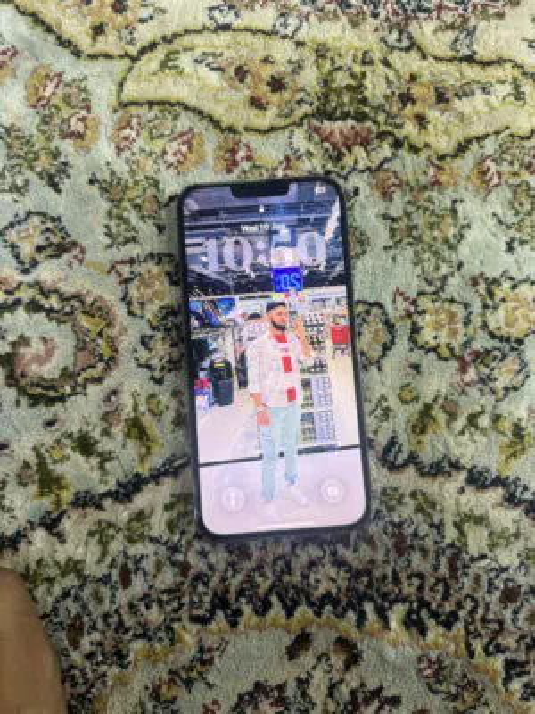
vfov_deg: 71.6
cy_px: 357
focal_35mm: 24
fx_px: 495
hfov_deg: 56.8
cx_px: 268
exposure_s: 1/50
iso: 250
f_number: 1.78
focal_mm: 6.76
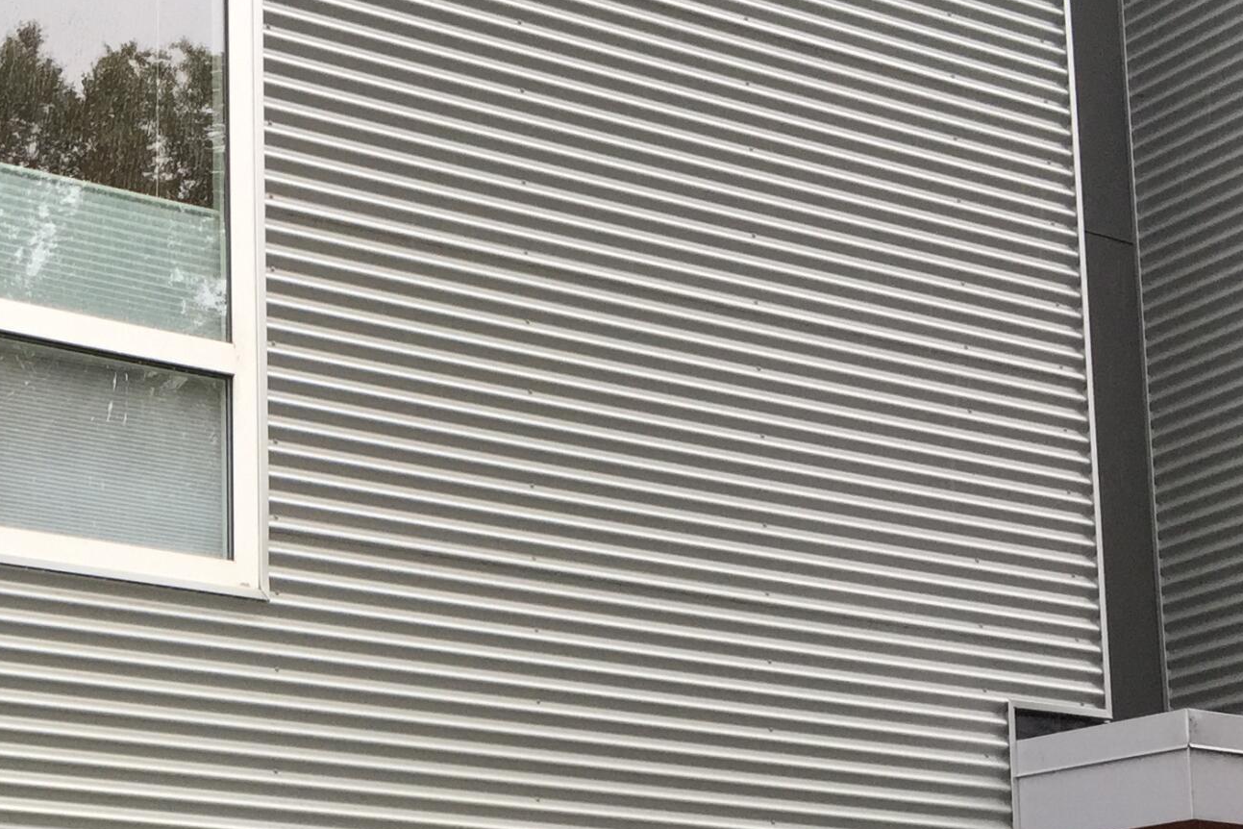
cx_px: 17
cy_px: 954
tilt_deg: +8.0
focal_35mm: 70
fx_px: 2417
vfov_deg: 18.6
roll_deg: -0.4
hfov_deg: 27.3
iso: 50
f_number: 2.2
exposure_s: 1/120
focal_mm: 4.15
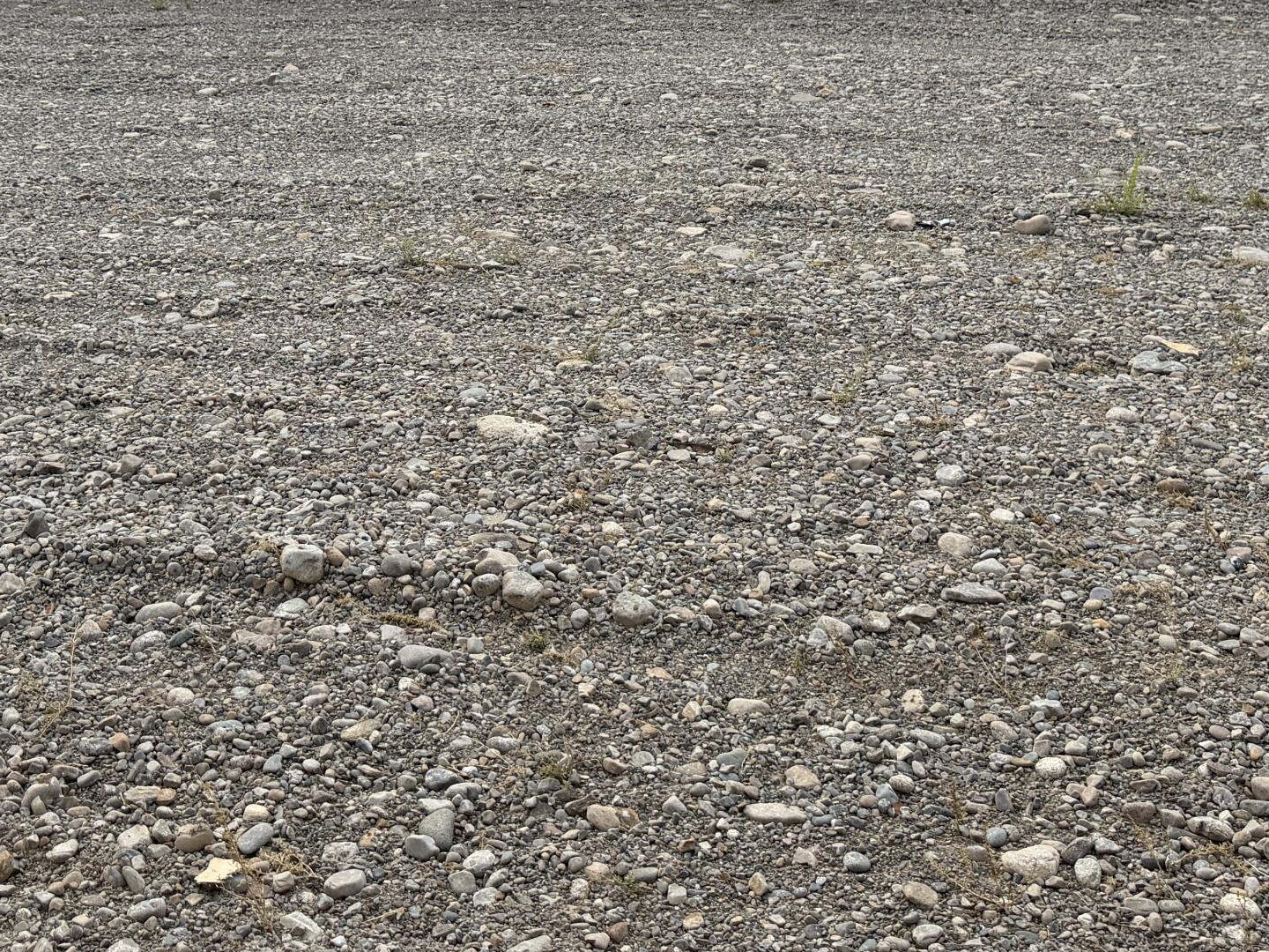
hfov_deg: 38.2
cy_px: 21
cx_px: 597
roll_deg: +0.0
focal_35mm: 50
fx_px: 1833
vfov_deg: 27.6
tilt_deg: -6.9
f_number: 1.78
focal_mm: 6.76
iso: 100
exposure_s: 1/3279
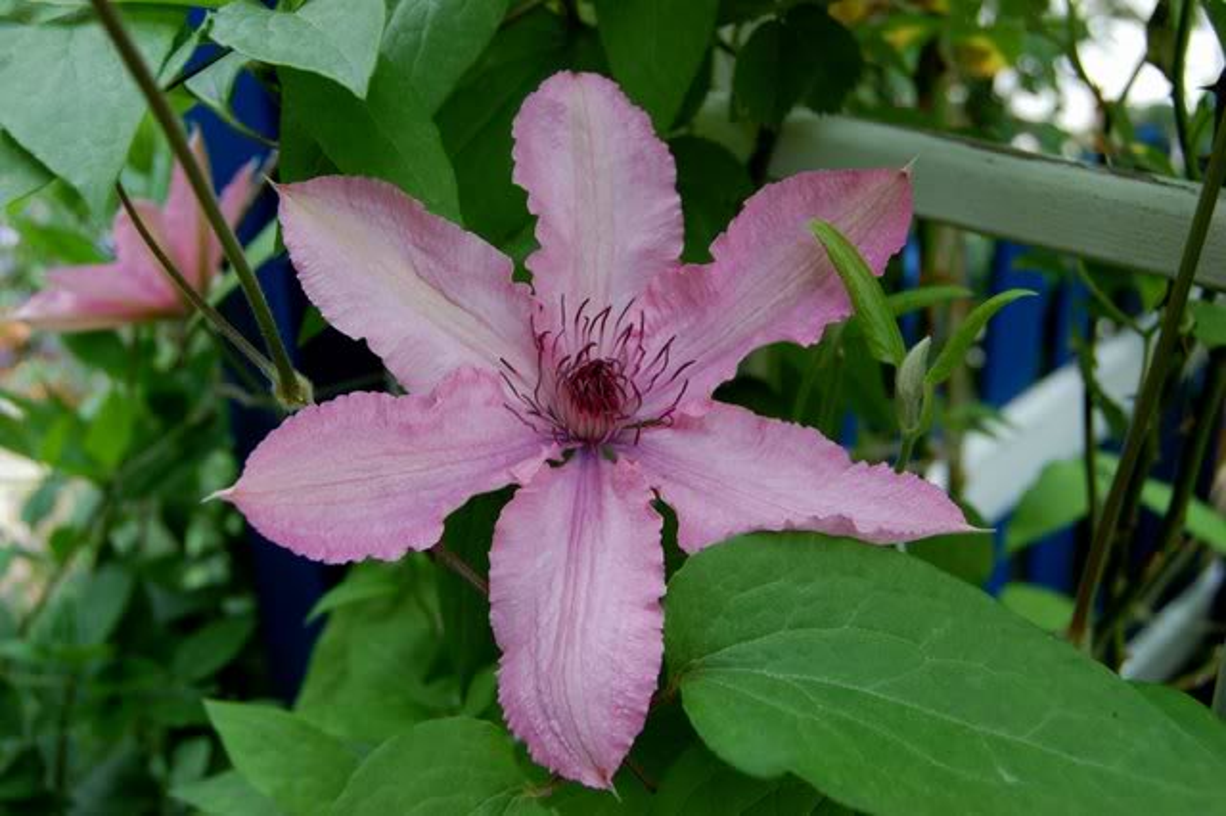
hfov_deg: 46.4
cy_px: 408
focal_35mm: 42
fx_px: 1430
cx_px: 613
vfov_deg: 31.9
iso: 200
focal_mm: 28
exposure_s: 1/160
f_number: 6.3
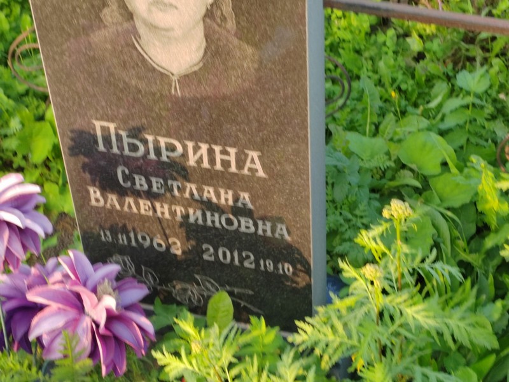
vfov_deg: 20.4
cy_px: 191
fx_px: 1059
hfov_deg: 27.0
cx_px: 254
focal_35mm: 72
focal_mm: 5.52
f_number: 1.9
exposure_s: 1/100
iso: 100
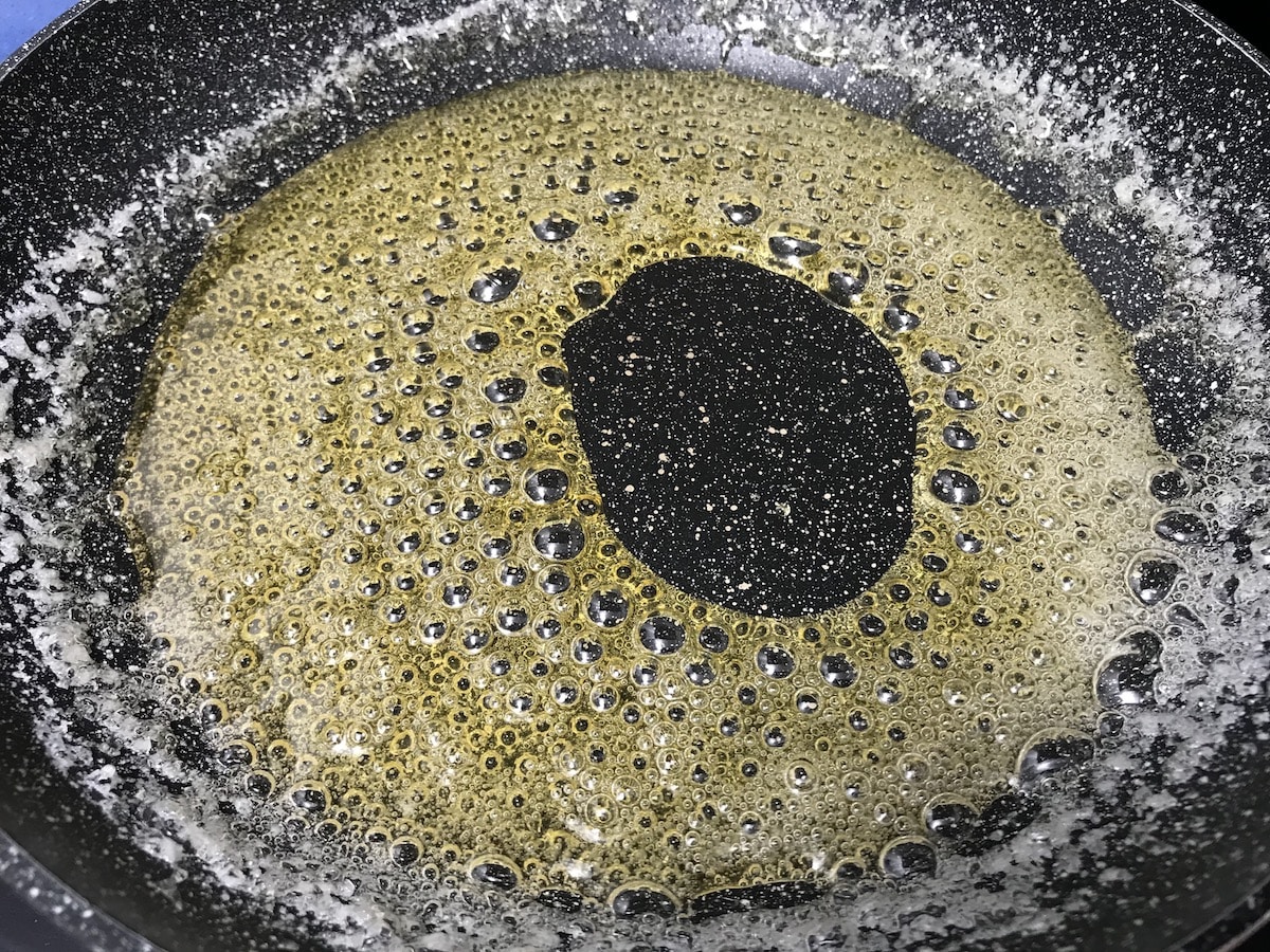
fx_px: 1027
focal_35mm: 28
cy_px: 476
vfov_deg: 49.7
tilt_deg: -55.2
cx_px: 635
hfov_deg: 63.4
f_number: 1.8
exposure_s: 1/17
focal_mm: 3.99
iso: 40
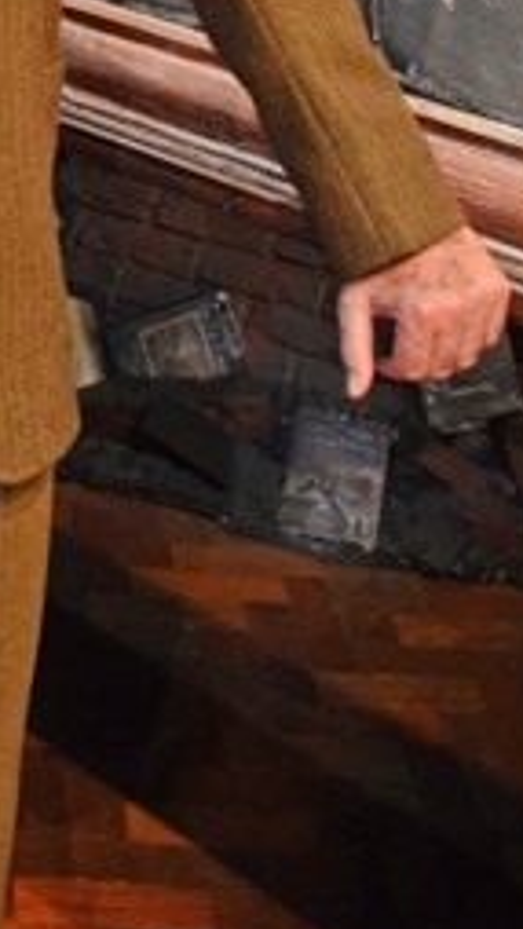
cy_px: -135
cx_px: -230
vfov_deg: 26.9
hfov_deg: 15.8
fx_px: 1749
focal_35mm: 71
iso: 1600
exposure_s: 1/125
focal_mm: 18
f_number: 3.5
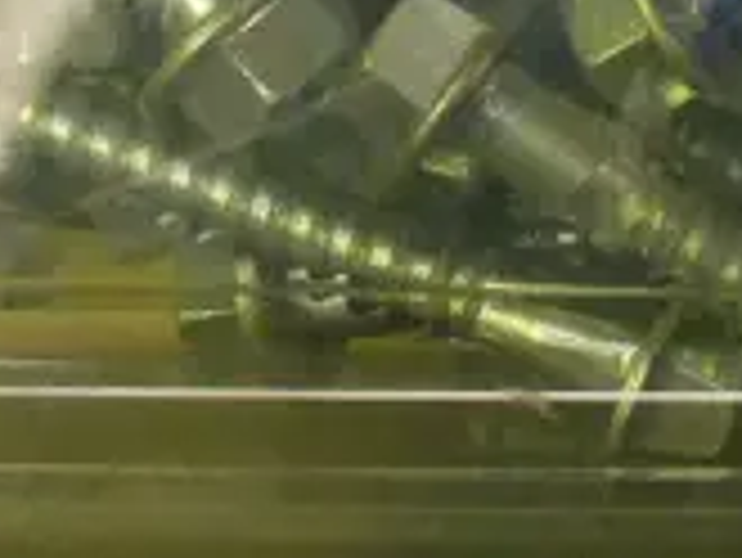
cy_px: -920
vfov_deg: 5.7
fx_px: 5320
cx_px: 1637
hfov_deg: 7.6
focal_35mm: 248
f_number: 4.6
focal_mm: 20
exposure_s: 1/400
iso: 3200
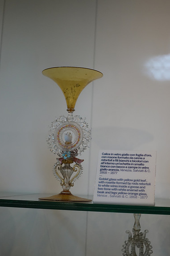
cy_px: 129
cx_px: 85
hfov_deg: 19.2
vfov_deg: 28.5
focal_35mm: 71
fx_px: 503
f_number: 2.8
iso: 640
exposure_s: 1/80
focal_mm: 25.7
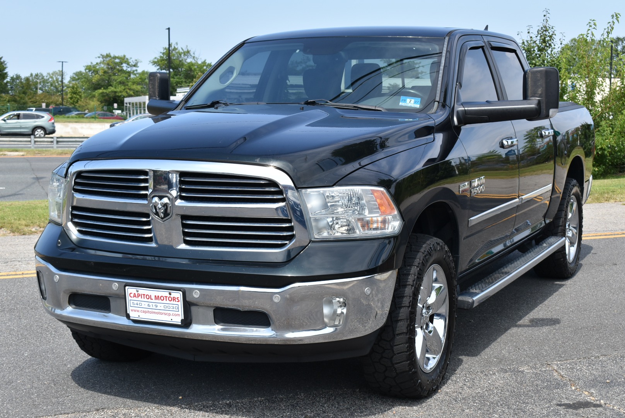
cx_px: 312
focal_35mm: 57
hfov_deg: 35.0
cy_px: 209
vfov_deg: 23.8
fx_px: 990
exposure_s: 1/320
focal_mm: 38
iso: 200
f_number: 9
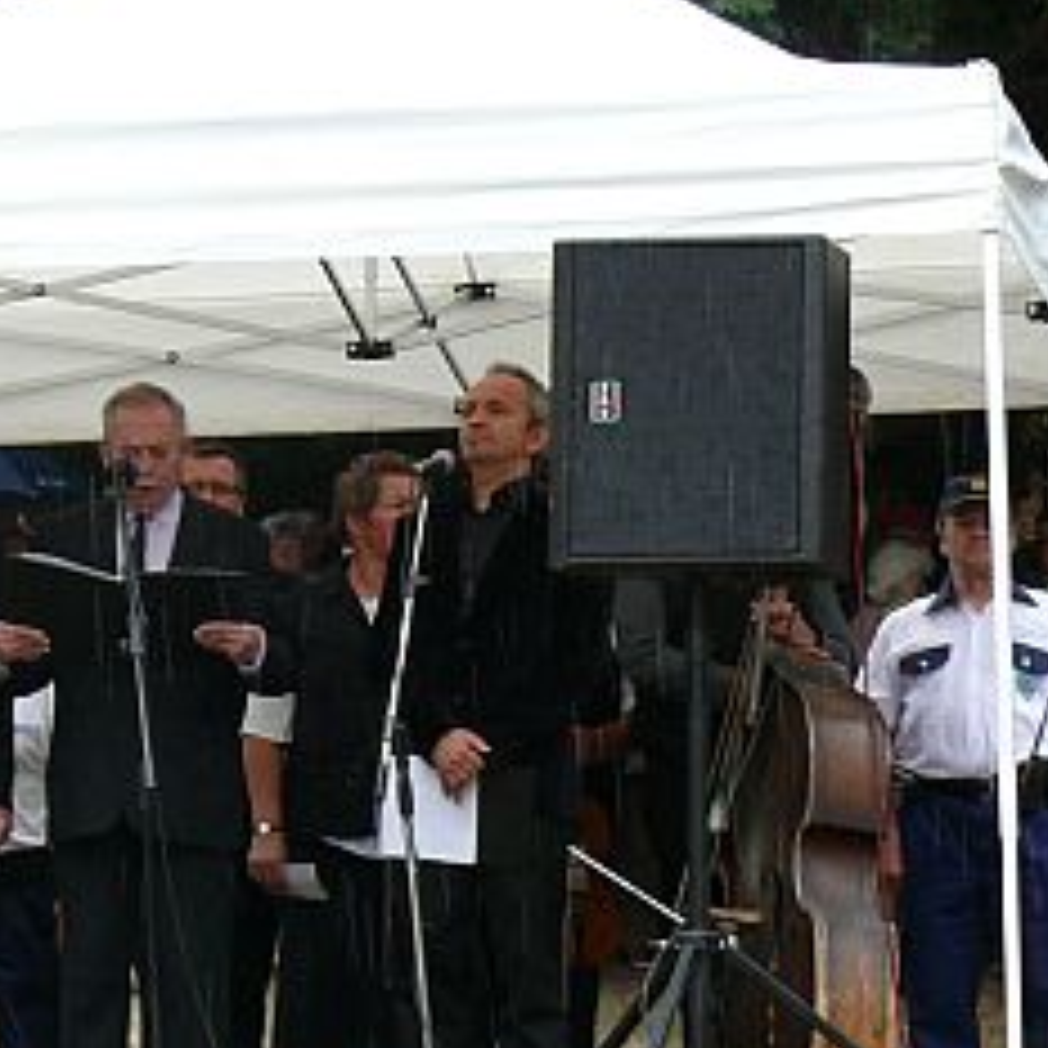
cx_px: 202
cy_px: 634
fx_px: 6953
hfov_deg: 8.6
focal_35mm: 203
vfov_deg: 8.6
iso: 100
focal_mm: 14.5
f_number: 3.2
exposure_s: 1/160
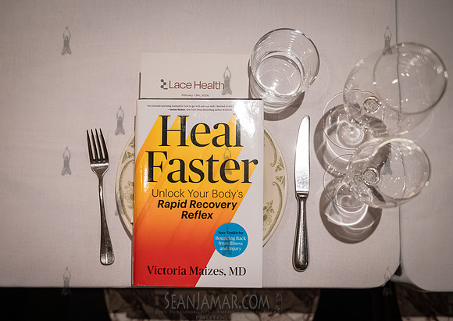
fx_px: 540
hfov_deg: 45.5
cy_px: 185
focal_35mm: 42
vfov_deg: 33.1
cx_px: 206
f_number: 2.8
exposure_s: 1/250
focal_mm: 35
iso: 12800
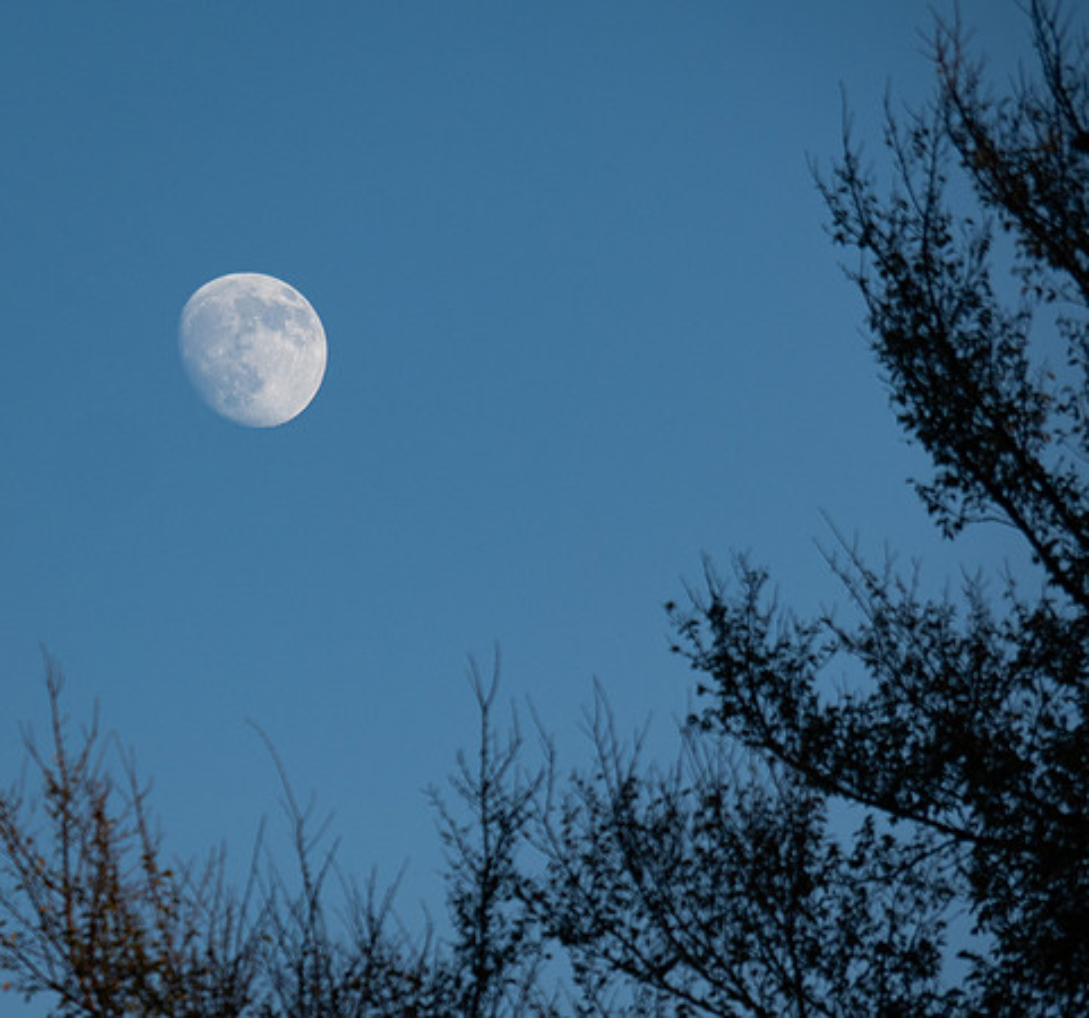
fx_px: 16894
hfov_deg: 3.7
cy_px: 572
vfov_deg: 3.5
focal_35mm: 490
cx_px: 229
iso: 100
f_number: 6.3
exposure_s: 1/400
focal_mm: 150
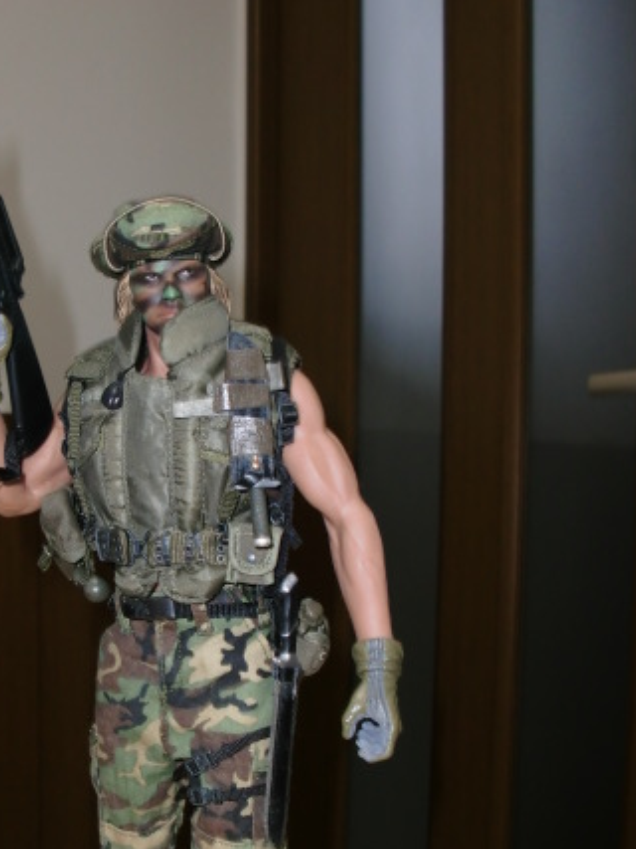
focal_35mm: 54
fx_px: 1324
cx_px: 179
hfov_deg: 26.8
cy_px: 539
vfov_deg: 35.3
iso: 125
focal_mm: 6.3
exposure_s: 1/30
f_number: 2.8
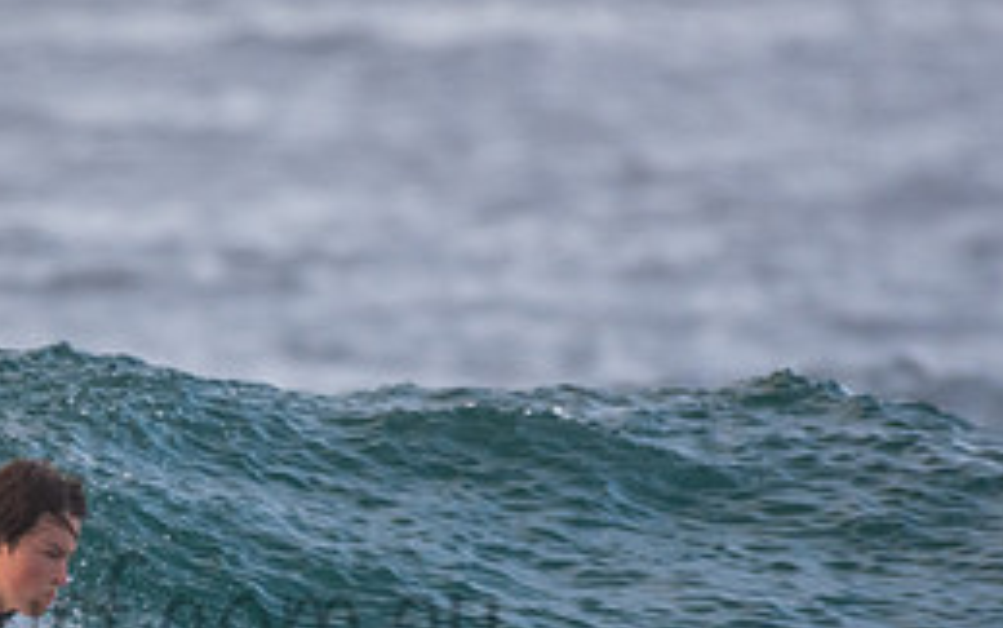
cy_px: 580
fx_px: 46808
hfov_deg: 1.2
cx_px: 89
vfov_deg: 0.8
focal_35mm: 1712
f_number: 5.6
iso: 1000
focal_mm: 500
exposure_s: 1/500
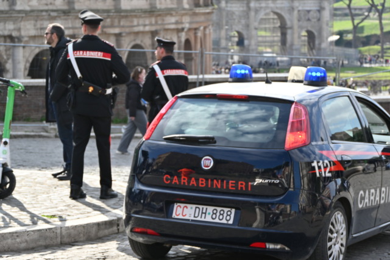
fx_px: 943
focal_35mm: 87
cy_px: 130
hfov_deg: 23.4
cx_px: 195
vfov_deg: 15.7
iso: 100
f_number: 5
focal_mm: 58
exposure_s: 1/320
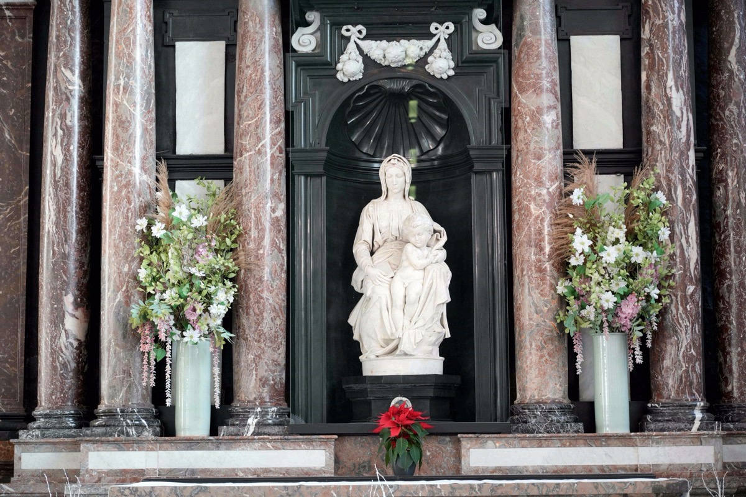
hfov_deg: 28.8
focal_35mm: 70
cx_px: 373
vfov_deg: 19.5
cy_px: 248
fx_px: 1450
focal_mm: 70
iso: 320
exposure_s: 1/80
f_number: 4
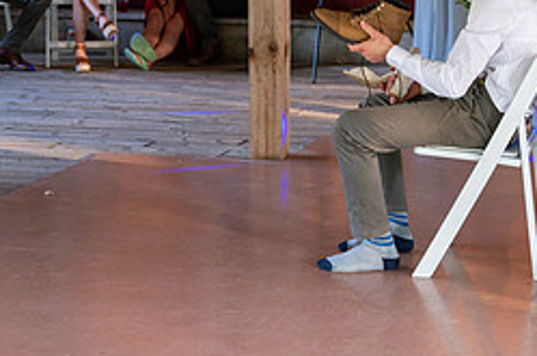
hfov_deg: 19.9
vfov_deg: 13.8
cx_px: 597
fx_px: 1459
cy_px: 78
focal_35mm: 98
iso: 640
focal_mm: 42
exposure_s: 1/125
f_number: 2.8
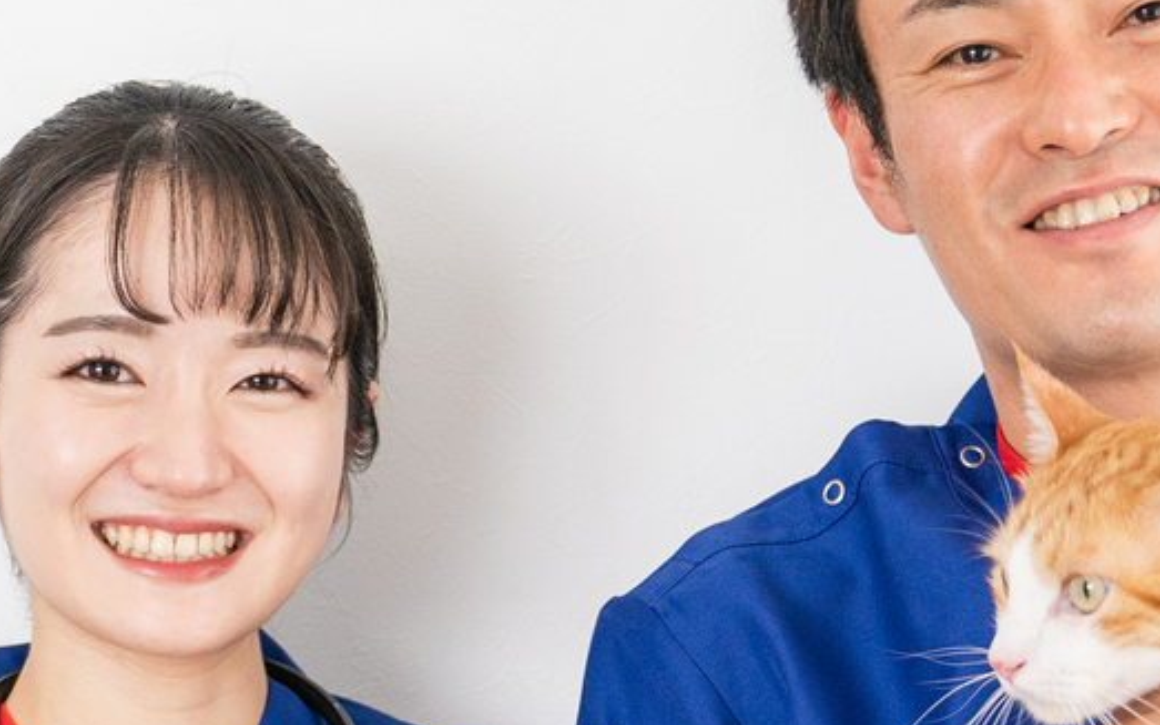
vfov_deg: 6.9
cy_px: 671
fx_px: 6039
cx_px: 342
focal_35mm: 191
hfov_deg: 11.0
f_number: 2.2
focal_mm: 49
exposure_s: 1/500
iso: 320
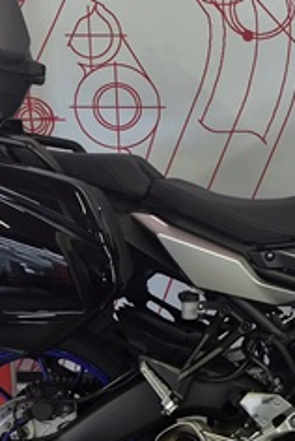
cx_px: 306
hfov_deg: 16.5
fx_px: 993
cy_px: 189
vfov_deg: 25.0
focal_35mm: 81
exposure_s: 1/100
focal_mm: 5.4
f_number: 1.8
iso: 250
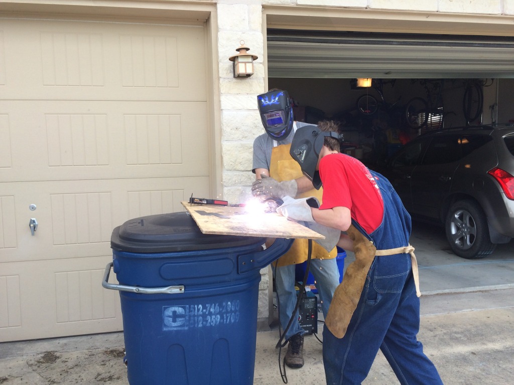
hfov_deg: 61.7
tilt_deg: -9.5
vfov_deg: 48.2
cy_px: 192
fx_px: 431
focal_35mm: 29
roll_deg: +1.2
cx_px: 257
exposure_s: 1/253
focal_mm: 4.15
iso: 32
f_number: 2.2
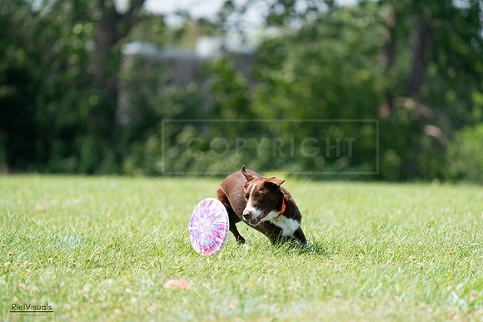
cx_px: 242
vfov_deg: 3.7
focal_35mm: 368
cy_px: 161
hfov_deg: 5.6
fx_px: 4938
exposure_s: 1/4000
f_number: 6.3
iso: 2000
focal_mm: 368
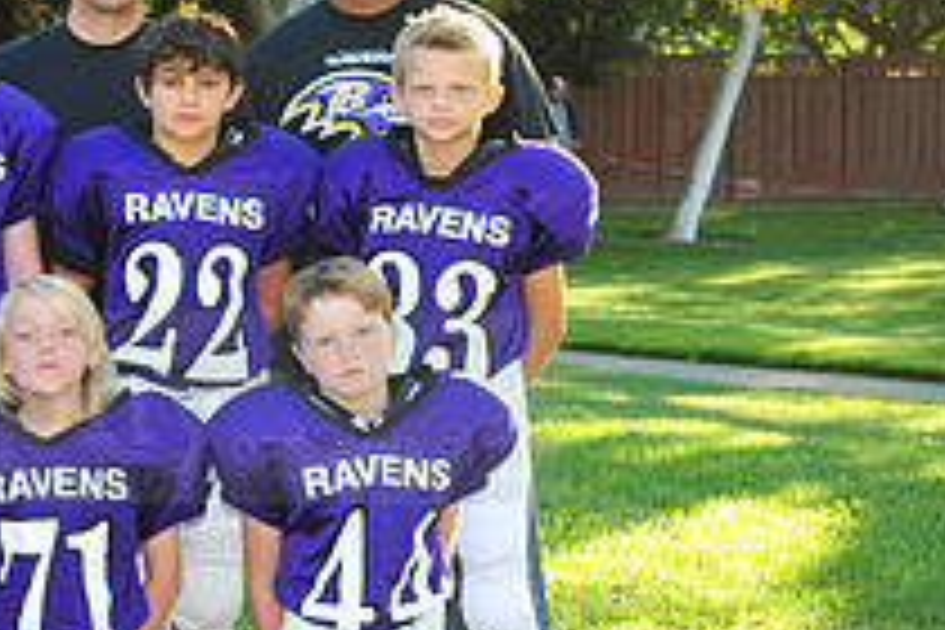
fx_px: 3990
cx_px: -315
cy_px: 369
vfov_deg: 9.0
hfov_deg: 13.0
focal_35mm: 152
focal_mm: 55
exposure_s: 1/60
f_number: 6.3
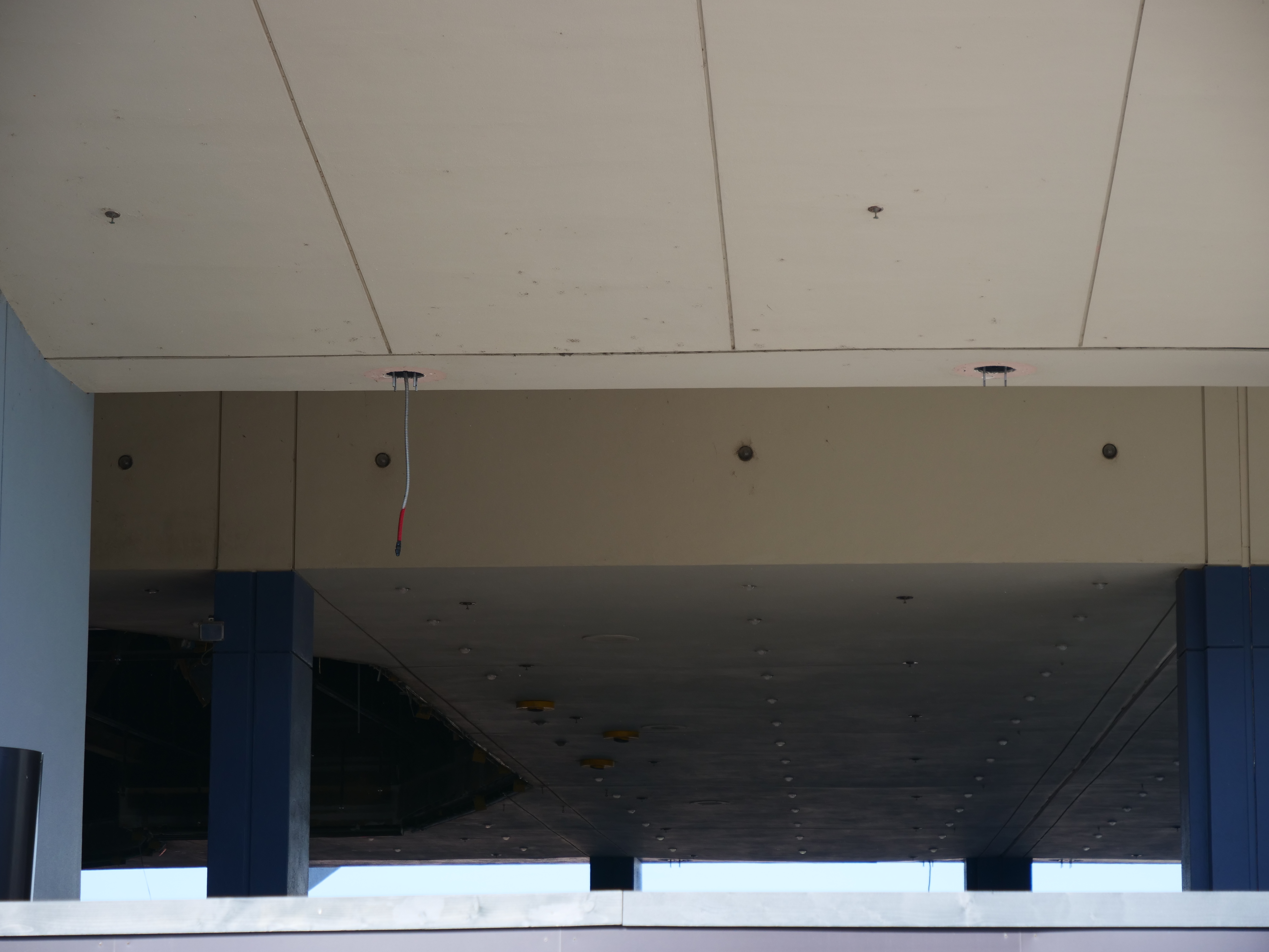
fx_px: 4399
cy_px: 476
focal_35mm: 120
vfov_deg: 12.3
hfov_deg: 16.4
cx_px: 634
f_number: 4
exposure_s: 1/400
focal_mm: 60
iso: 200
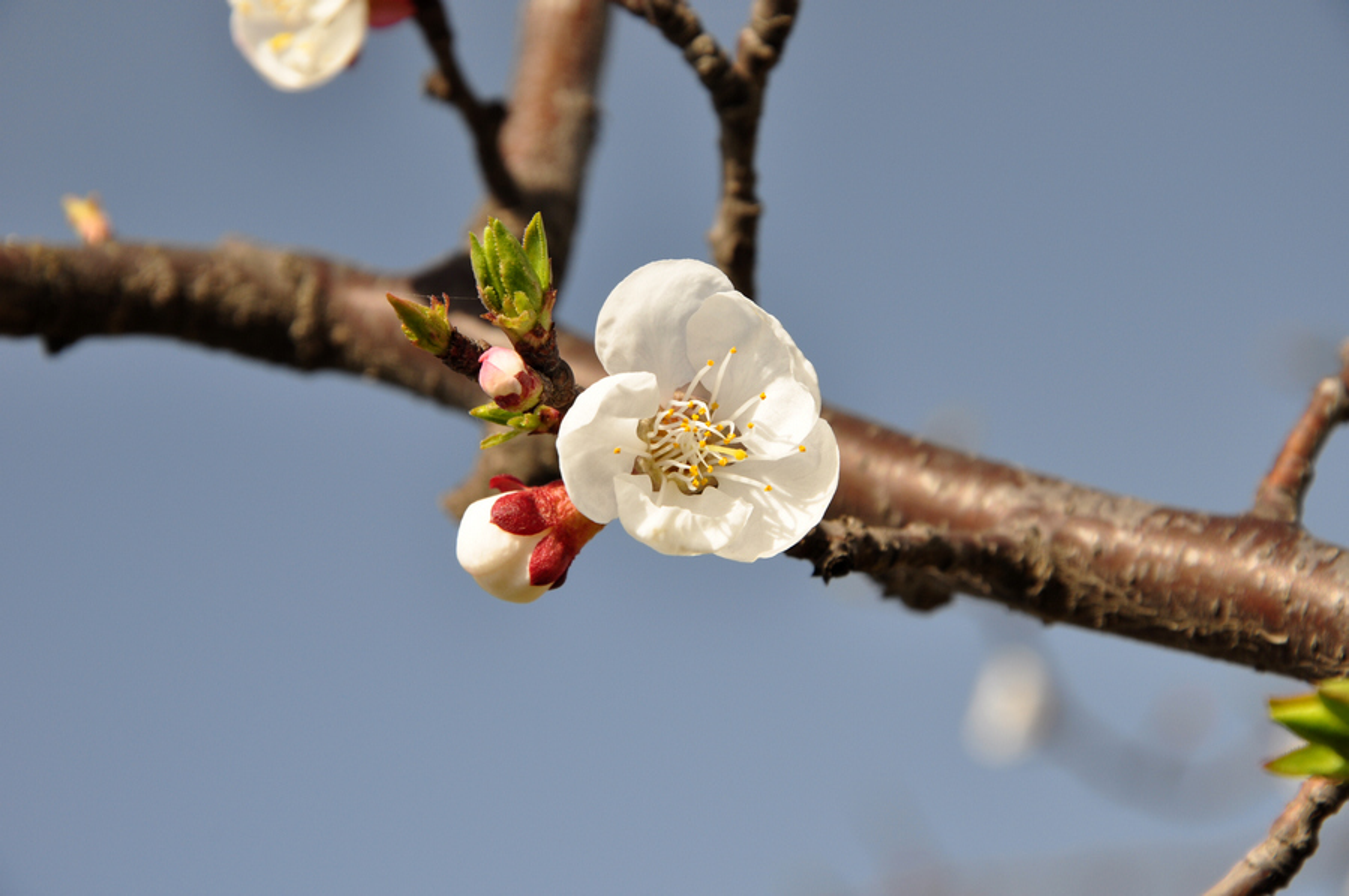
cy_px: 448
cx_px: 674
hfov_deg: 13.1
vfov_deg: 8.7
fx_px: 5895
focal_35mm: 158
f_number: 11
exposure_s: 1/80
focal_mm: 105
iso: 200
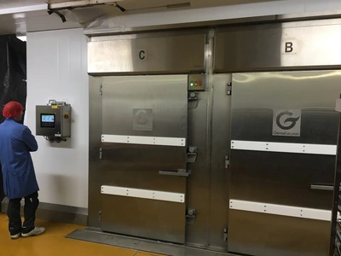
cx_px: 170
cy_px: 128
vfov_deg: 48.2
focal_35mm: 29
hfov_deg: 61.7
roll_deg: -1.7
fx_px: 286
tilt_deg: -1.0
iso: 80
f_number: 2.2
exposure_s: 1/33
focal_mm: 4.15
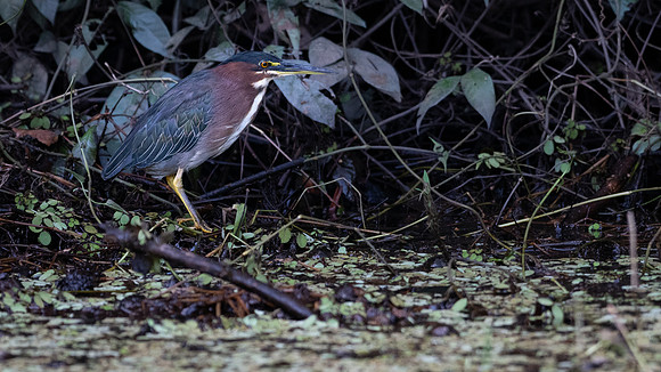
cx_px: 273
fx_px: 9167
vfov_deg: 2.3
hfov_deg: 4.1
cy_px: 214
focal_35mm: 523
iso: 1600
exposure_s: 1/320
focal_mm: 260
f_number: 5.6
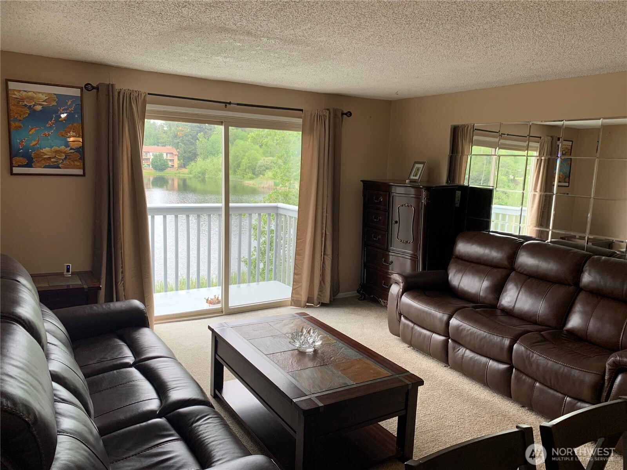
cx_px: 314
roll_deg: -3.3
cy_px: 235
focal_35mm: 26
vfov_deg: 53.1
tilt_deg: -8.2
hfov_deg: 67.3
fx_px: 471
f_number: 1.8
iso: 50
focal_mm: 4.25
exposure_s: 1/121
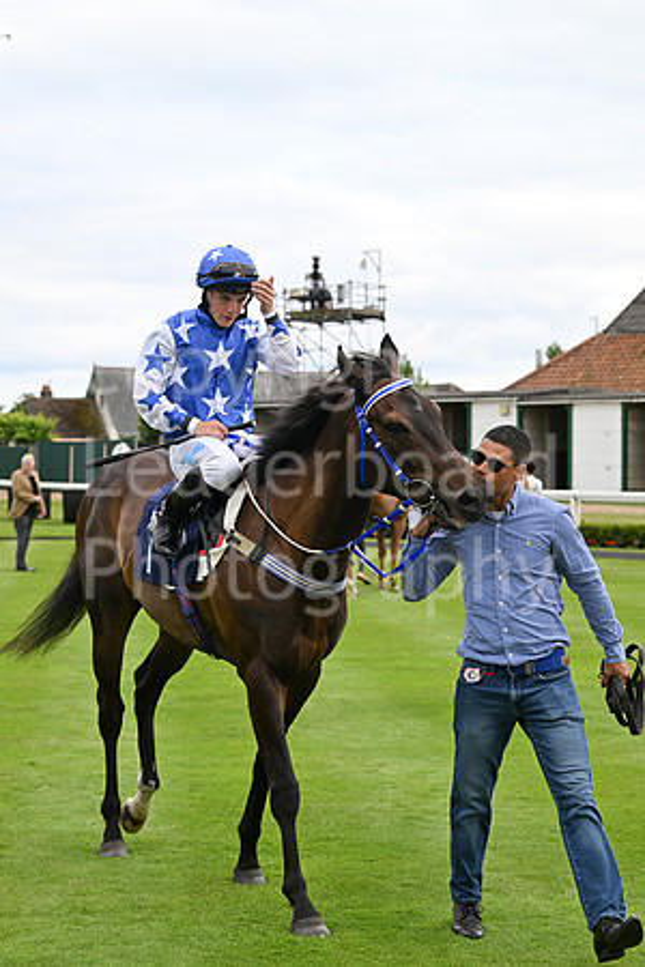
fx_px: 1881
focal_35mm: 70
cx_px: 322
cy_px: 484
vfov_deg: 28.8
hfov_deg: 19.5
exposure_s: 1/1250
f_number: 5.6
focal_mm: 70
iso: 640
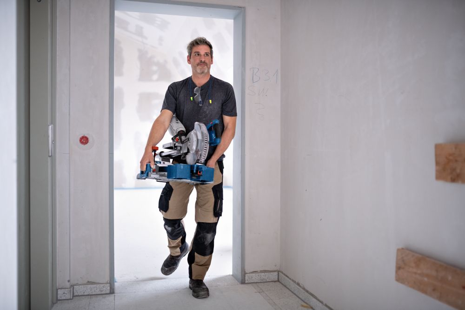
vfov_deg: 37.9
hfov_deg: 54.4
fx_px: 452
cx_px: 232
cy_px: 155
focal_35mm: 35
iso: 800
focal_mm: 35
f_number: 1.6
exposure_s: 1/200
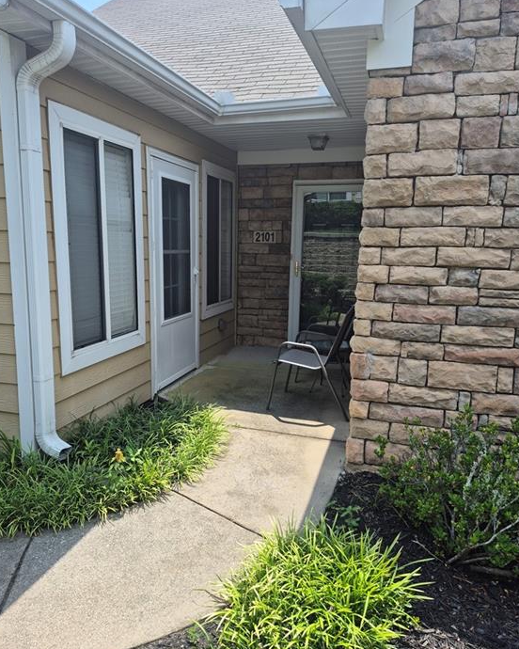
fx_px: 480
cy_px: 326
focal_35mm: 25
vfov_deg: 68.1
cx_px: 259
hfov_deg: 56.8
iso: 25
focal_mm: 5.4
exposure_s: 1/1092
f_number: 1.8
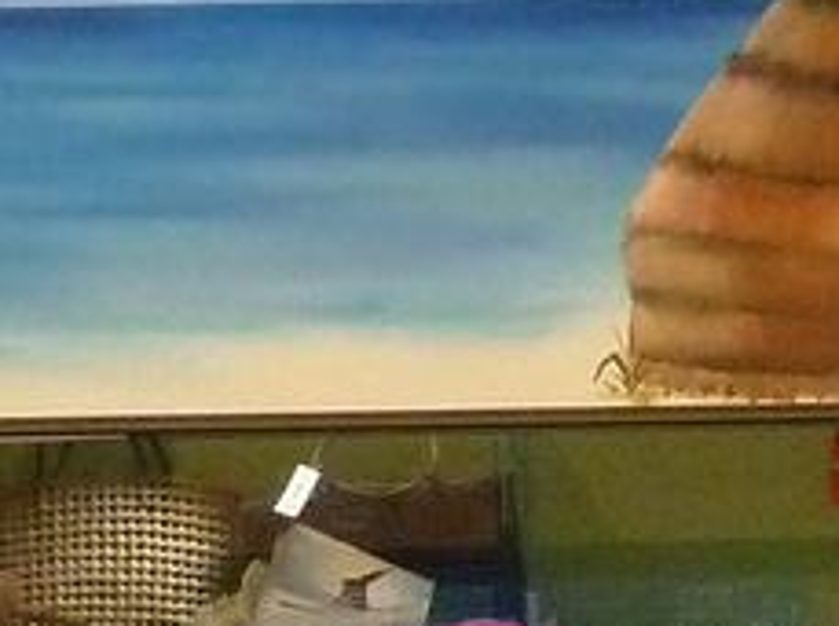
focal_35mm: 175
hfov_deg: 11.2
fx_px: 4235
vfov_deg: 8.3
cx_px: 762
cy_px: 827
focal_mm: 4.1
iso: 400
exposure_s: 1/25
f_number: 3.3
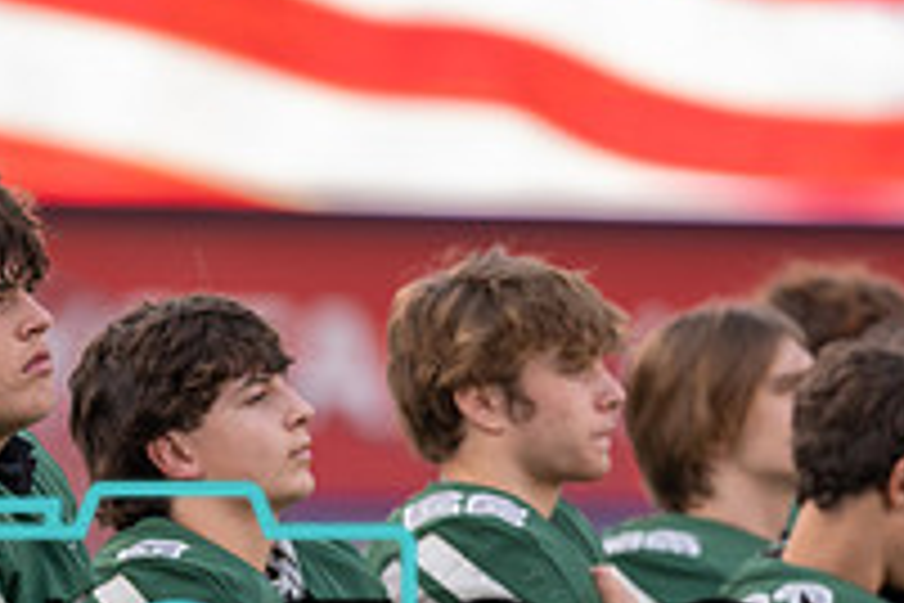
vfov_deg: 2.4
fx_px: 14463
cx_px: 36
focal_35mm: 576
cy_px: 695
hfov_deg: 3.6
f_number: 2.8
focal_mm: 200
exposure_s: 1/320
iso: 160
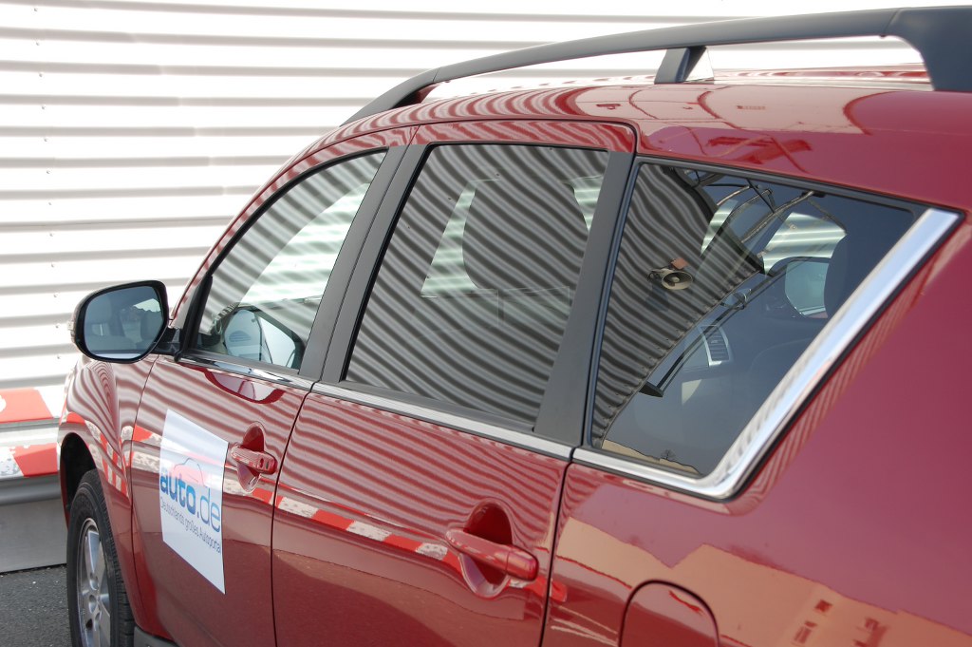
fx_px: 1376
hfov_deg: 38.9
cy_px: 324
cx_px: 486
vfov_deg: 26.4
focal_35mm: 51
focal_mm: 34
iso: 200
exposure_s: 1/200
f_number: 7.1
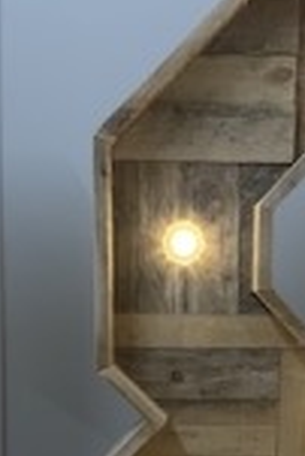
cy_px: 507
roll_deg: -1.6
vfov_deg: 22.3
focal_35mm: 86
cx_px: 175
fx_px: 1090
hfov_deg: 15.9
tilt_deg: -8.0
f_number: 1.8
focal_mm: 4.25
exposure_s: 1/50
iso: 100
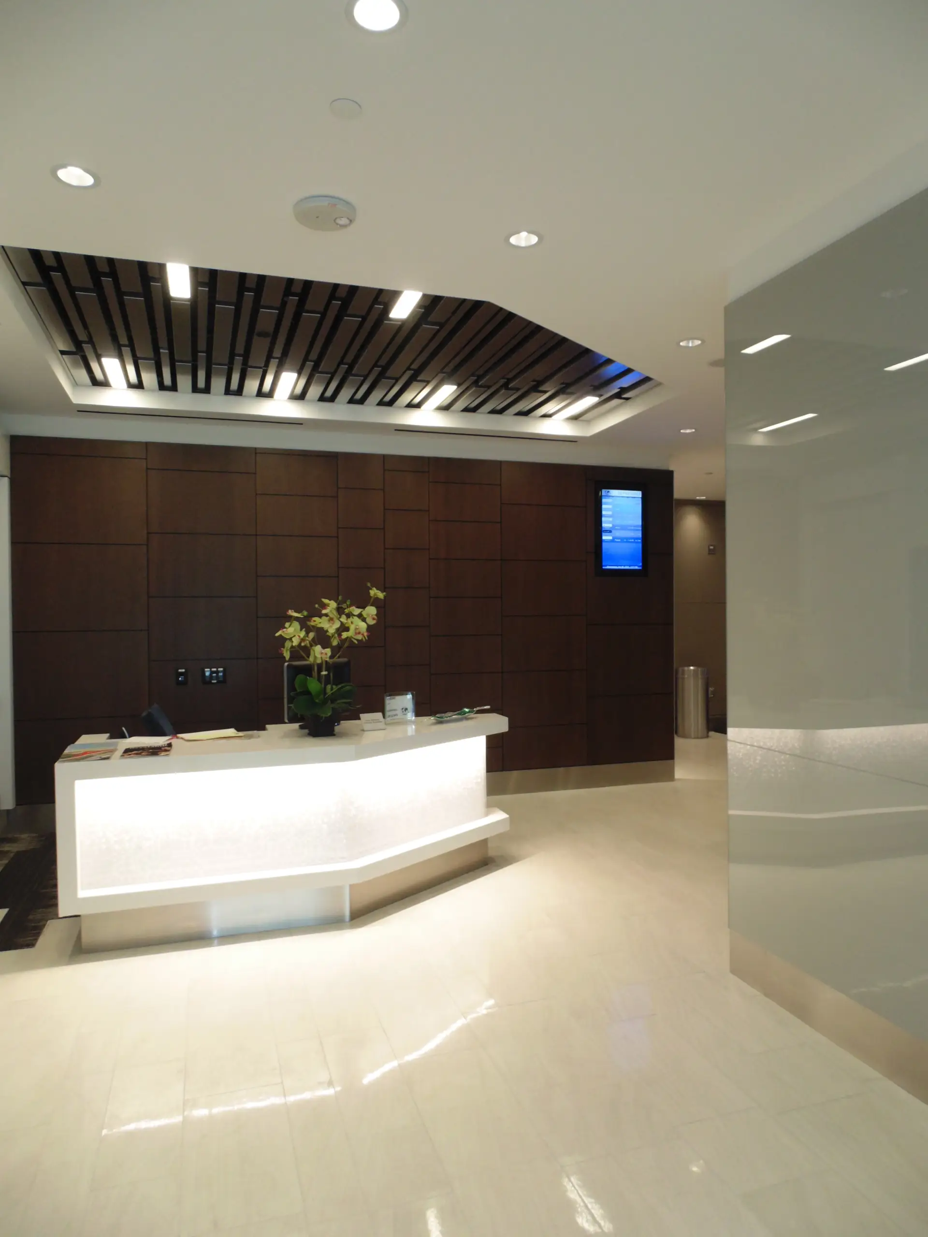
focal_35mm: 22
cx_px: 464
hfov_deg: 61.1
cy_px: 618
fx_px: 786
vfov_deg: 76.4
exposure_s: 1/30
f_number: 3.1
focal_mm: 4
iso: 160
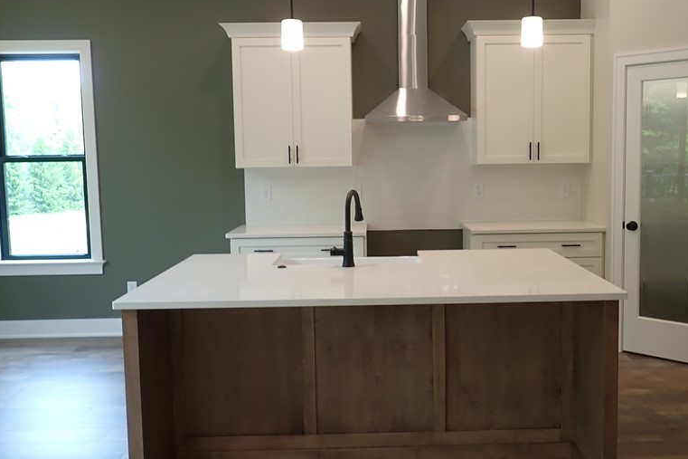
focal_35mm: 35
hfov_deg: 54.2
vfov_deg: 37.8
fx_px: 669
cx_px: 396
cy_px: 213
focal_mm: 4.5
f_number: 2
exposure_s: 1/60
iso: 100
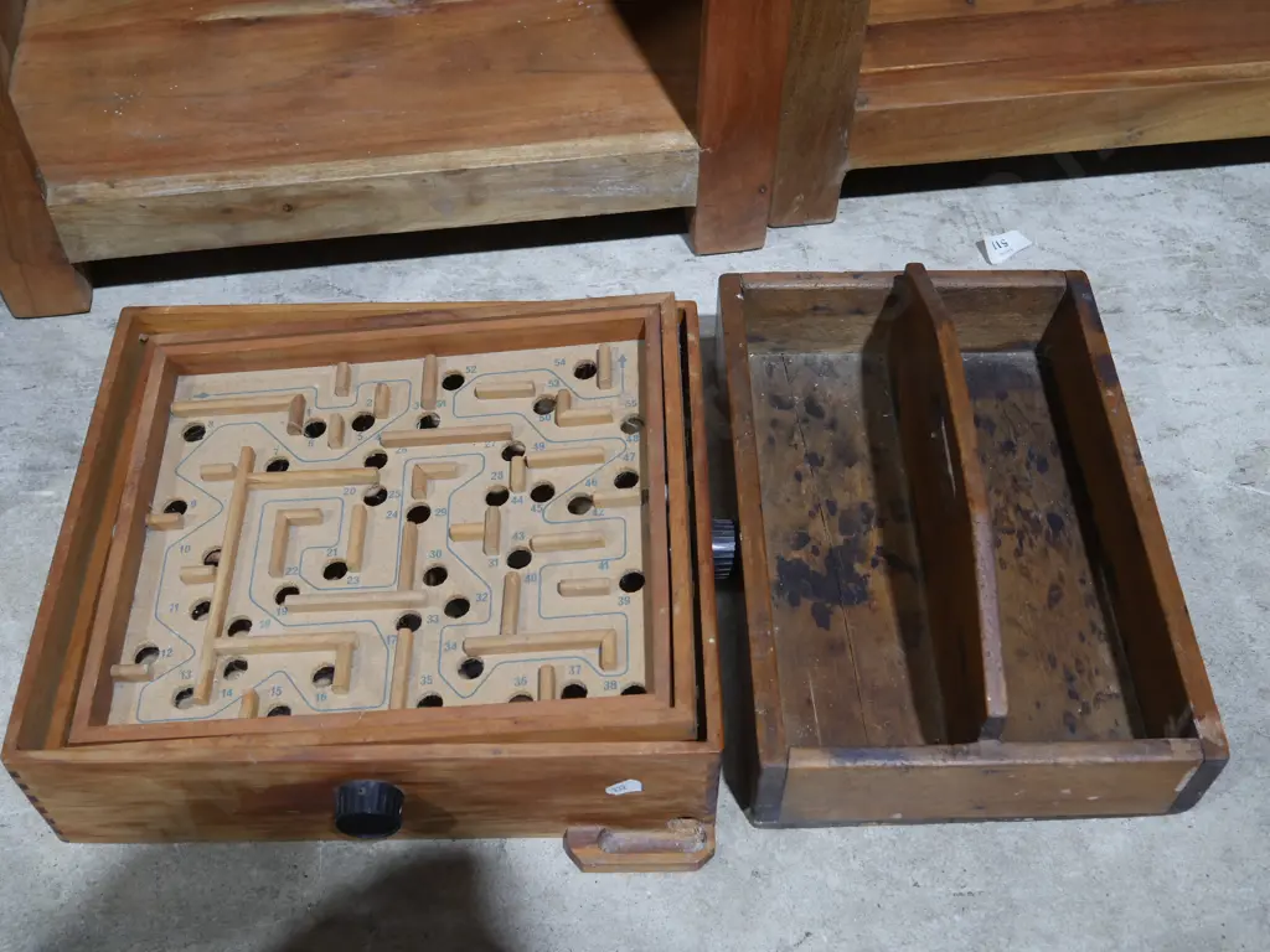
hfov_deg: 46.8
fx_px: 1468
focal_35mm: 40
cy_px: 476
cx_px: 635
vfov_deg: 36.0
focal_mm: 20
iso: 640
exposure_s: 1/60
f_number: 4.5
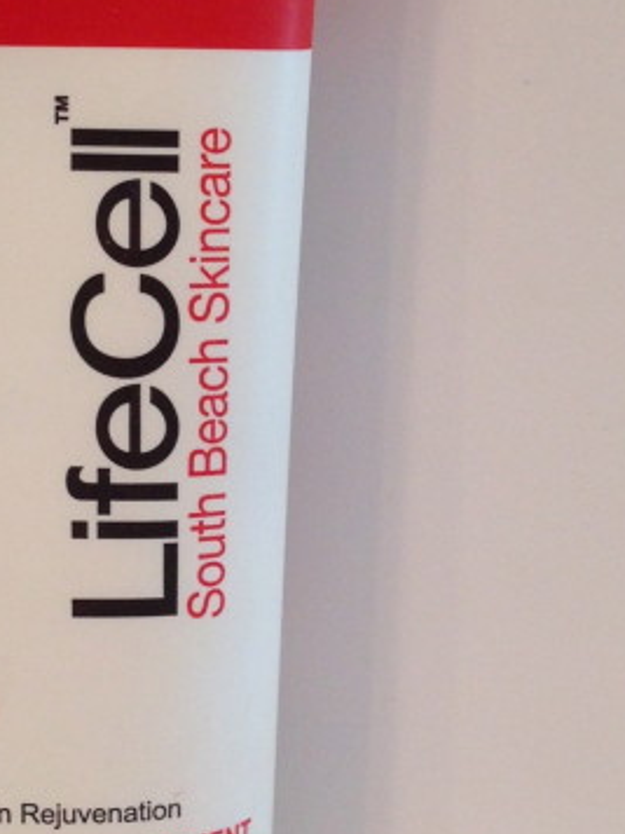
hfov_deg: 15.6
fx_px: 2287
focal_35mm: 95
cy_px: 450
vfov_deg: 20.6
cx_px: 346
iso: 80
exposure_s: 1/20
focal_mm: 4.12
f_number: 2.4
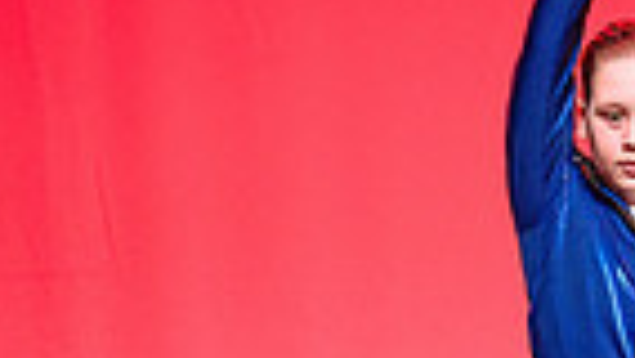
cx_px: 769
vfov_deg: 1.7
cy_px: 675
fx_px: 11926
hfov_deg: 3.0
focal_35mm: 708
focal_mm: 145
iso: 1250
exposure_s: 1/320
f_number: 2.8
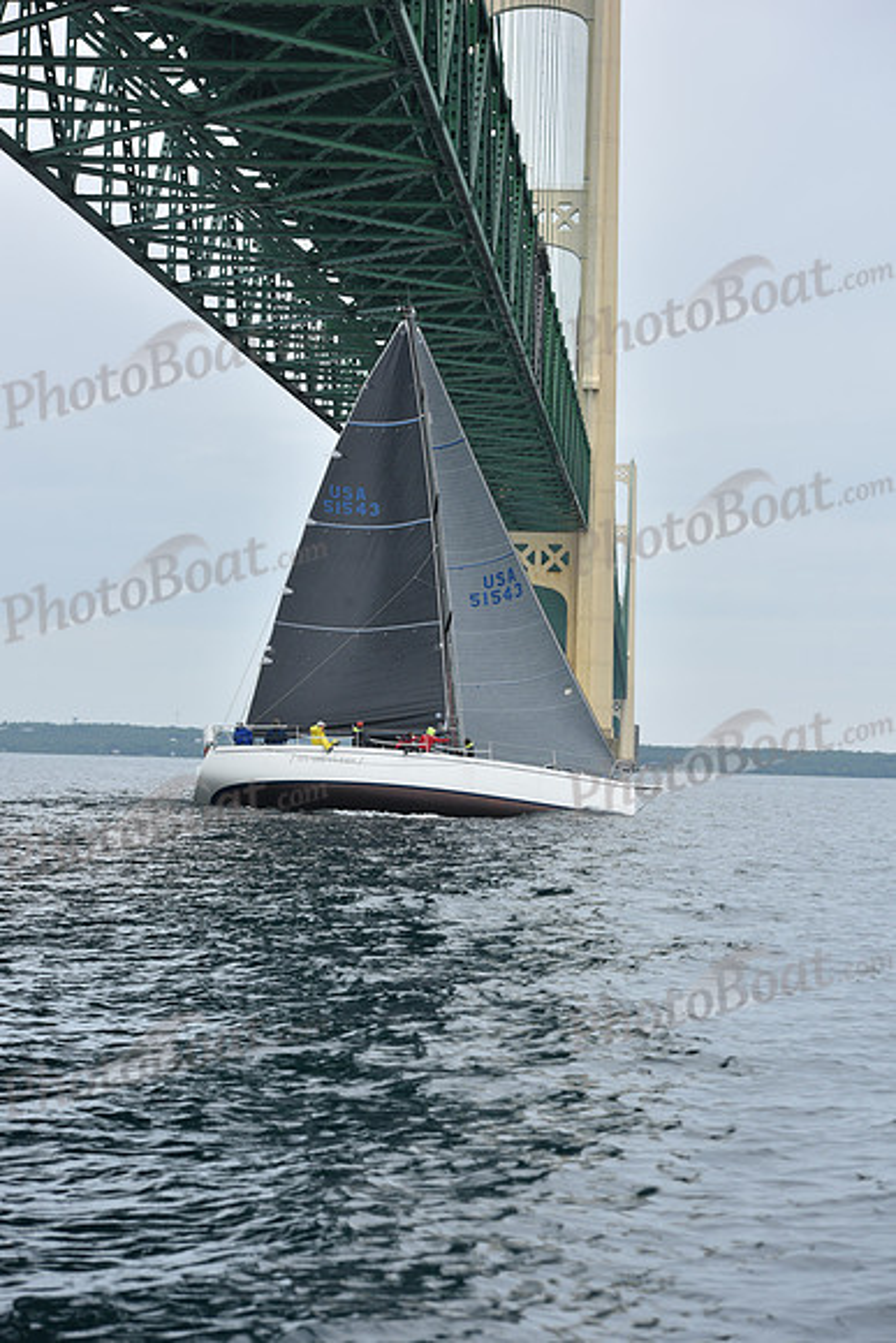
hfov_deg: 16.1
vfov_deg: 23.9
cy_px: 672
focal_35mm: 85
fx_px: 3171
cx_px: 448
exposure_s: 1/800
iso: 250
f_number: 6.3
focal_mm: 85
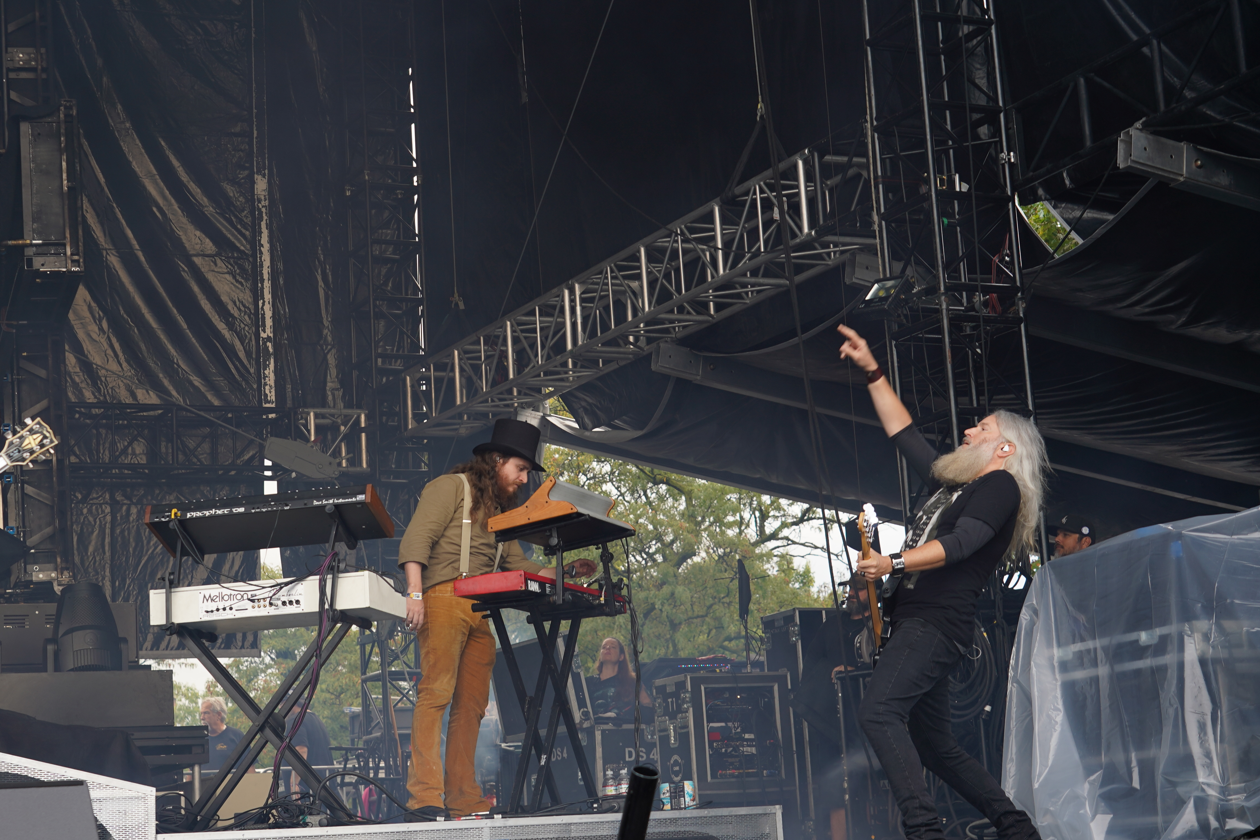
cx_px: 508
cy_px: 350
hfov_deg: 31.3
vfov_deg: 21.2
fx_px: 2240
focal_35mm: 64
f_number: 5
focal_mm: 49
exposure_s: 1/80
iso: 100
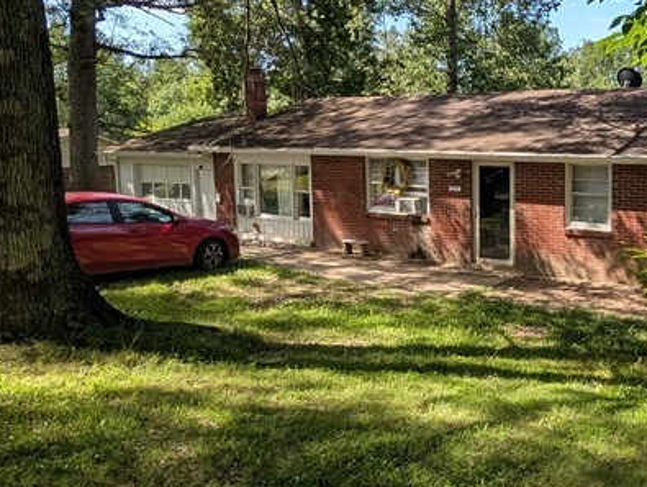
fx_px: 580
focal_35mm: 31
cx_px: 523
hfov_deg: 54.1
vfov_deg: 45.4
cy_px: 205
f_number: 1.7
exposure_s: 1/1125
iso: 62
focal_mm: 2.02
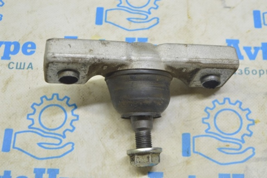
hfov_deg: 33.4
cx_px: 134
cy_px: 89
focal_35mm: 60
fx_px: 444
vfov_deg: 22.6
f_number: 5.6
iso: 400
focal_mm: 40
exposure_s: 1/20
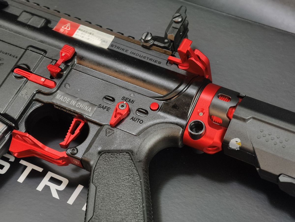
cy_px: 111
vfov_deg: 17.4
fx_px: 726
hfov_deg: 23.0
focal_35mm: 85
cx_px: 148
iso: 867
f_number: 2.67
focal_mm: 22.48
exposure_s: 1/20
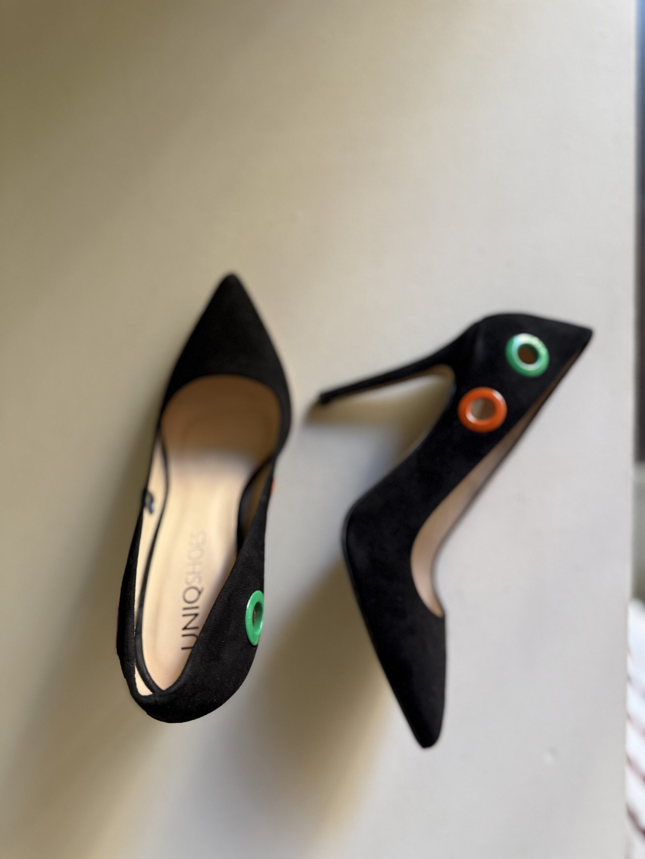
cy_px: 430
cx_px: 322
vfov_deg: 71.6
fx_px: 596
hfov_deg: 56.8
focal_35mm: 24
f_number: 1.78
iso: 200
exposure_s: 1/68
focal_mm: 6.76
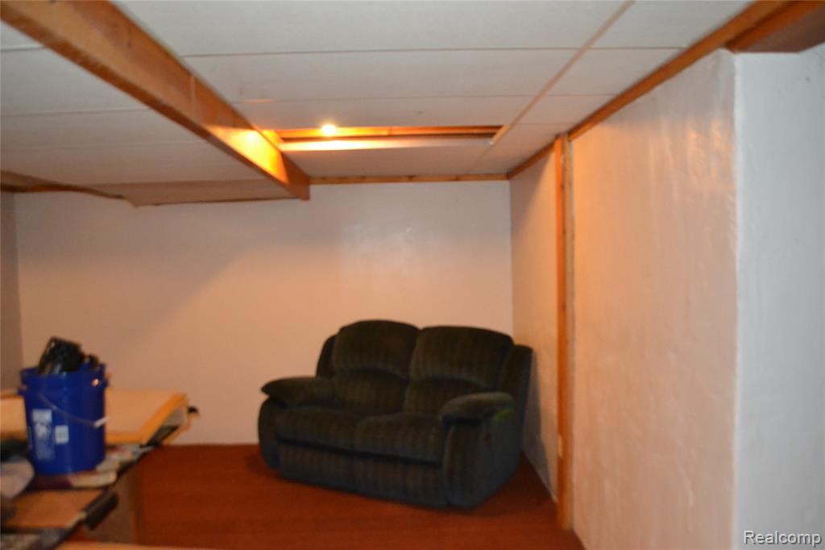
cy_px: 275
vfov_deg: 47.9
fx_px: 619
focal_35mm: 27
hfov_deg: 67.4
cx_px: 412
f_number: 3.5
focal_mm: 18
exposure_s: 1/60
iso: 3200
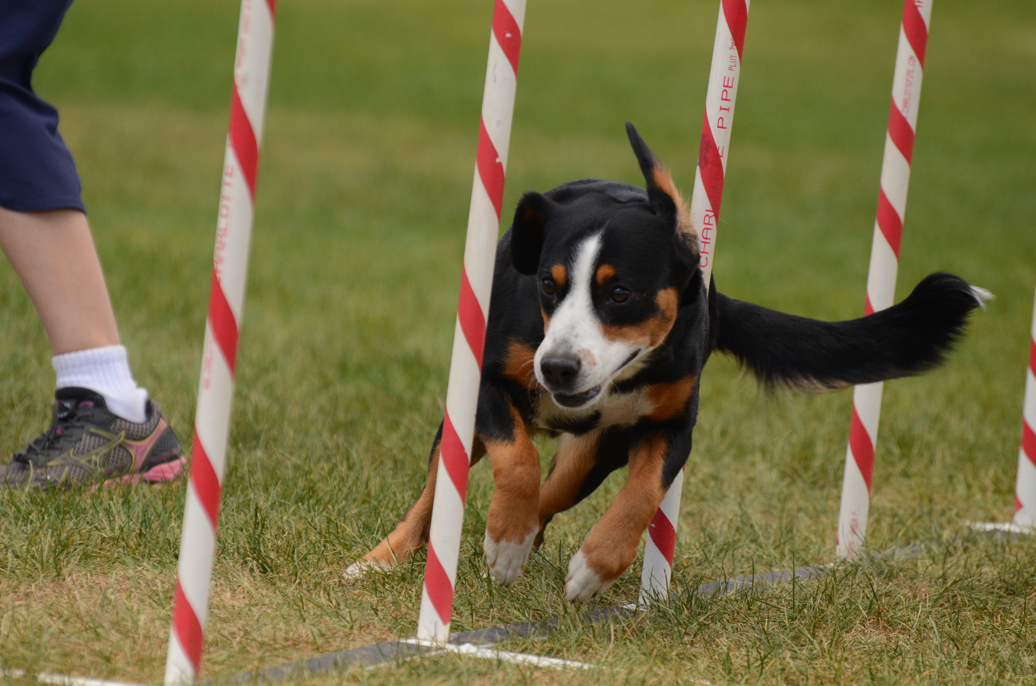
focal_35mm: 345
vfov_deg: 4.0
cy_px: 343
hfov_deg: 6.0
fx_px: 9908
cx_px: 518
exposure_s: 1/1600
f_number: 5.6
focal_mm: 230
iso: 800
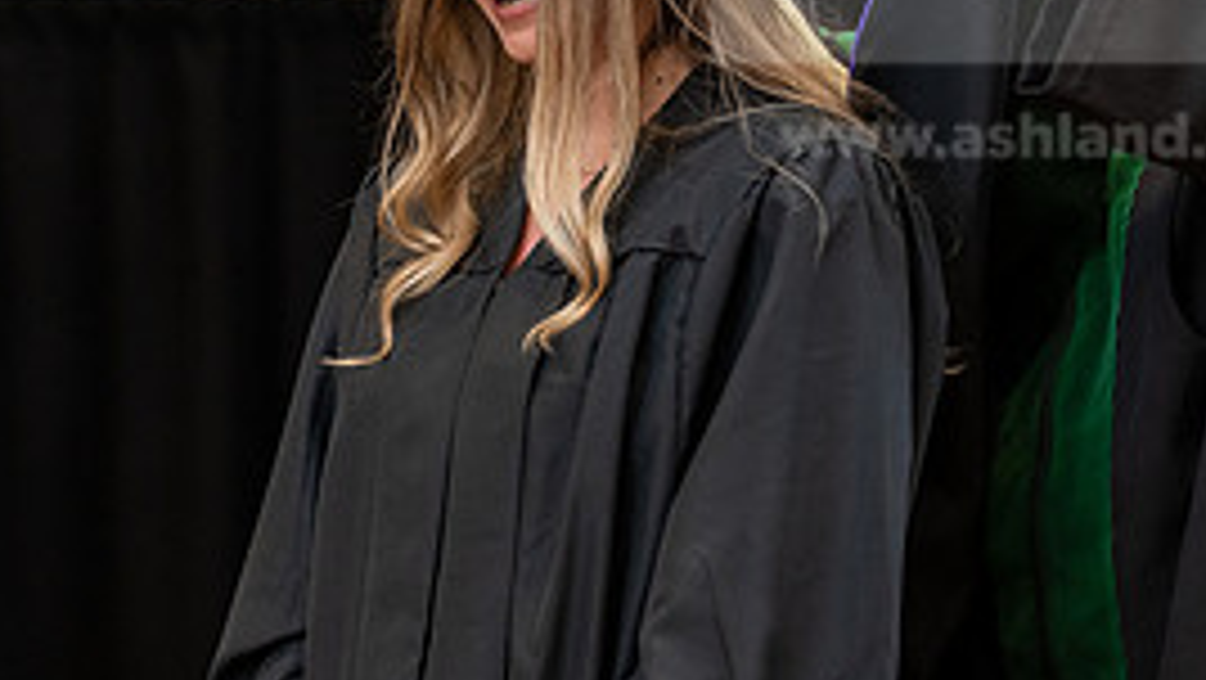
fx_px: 6974
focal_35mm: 218
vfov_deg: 5.6
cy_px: 232
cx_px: 576
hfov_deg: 9.9
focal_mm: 96
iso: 1600
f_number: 3.5
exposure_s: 1/200
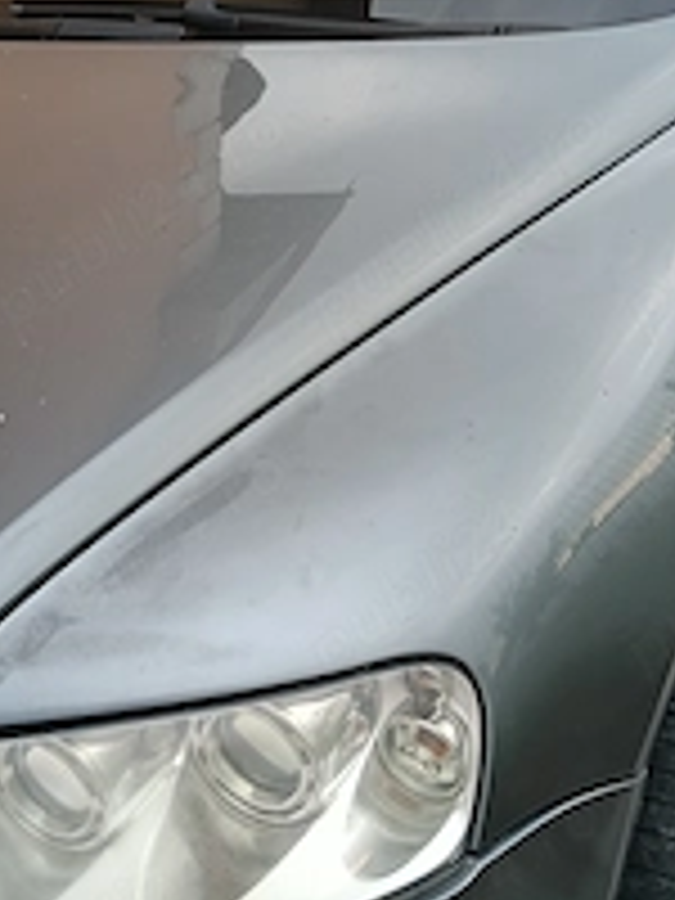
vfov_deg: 35.2
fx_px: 1404
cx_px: 297
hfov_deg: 27.0
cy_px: 292
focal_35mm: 54
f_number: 1.8
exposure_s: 1/33.3
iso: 64
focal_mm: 3.98
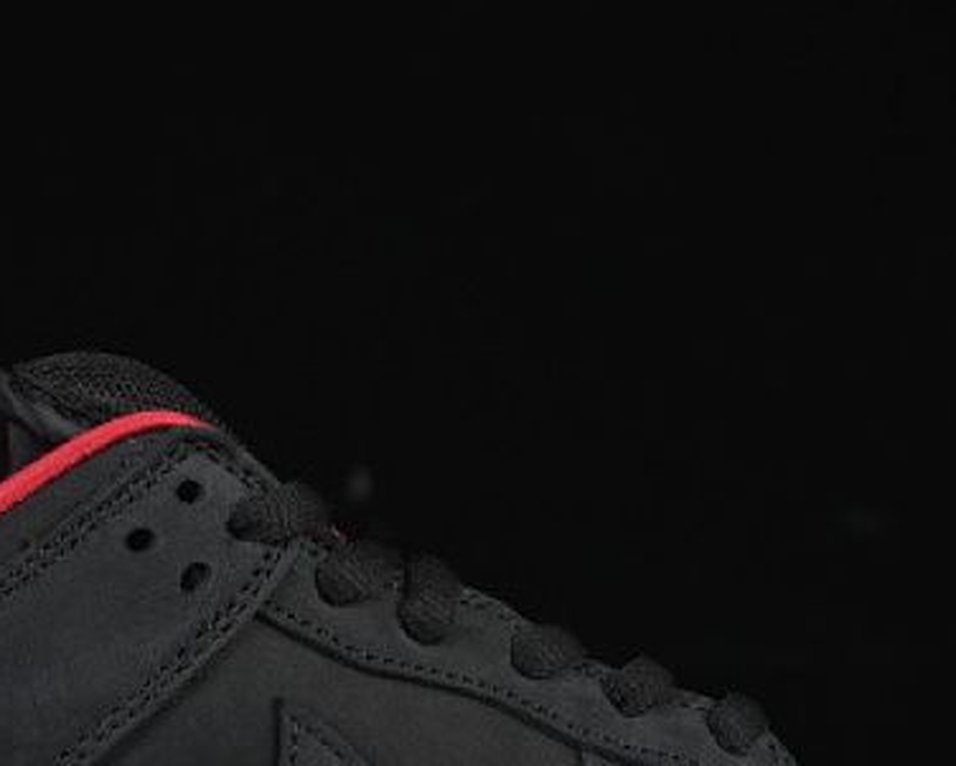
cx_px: 287
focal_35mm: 202
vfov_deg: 7.6
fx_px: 5717
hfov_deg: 9.5
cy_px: 644
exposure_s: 1/50
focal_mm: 50
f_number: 6.3
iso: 160
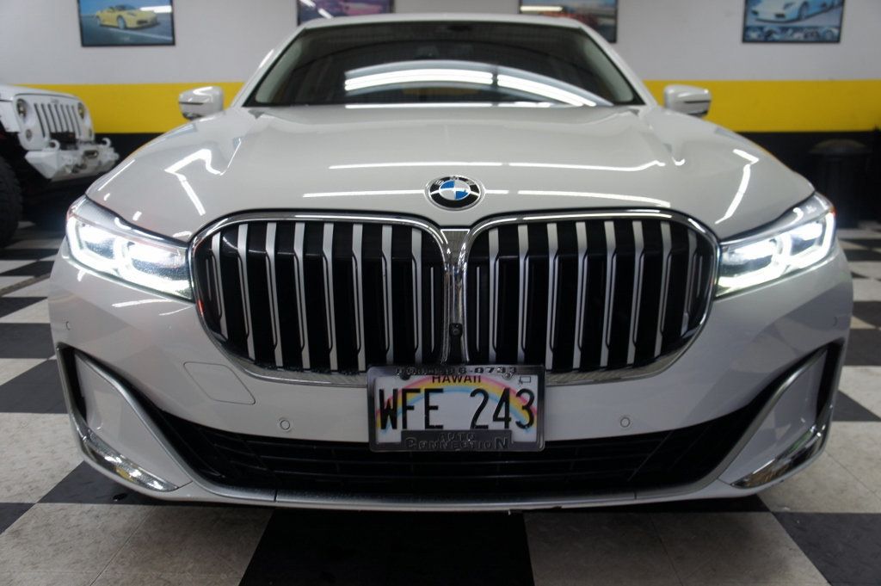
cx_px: 440
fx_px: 770
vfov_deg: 41.6
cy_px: 293
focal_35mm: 32
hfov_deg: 59.5
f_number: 4
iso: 200
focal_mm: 21
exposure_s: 1/40
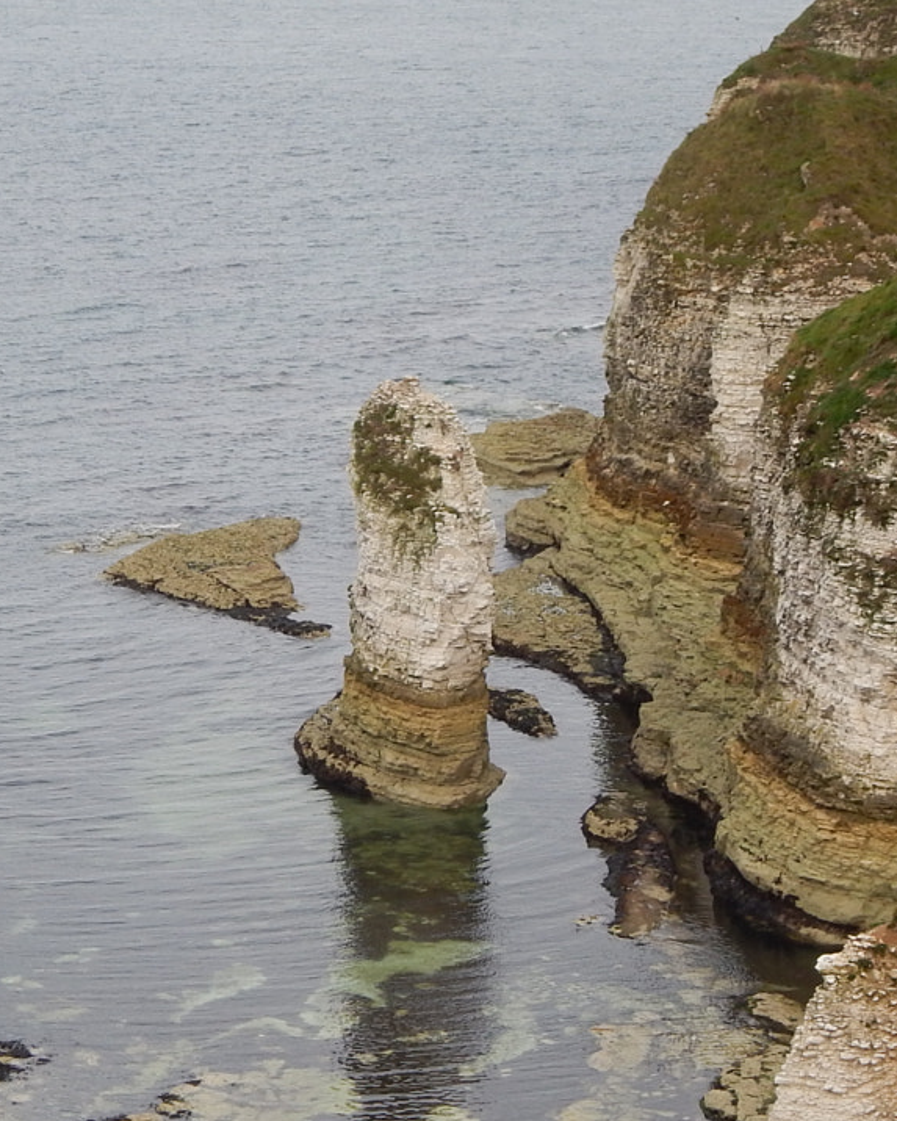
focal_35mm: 120
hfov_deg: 12.9
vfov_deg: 16.0
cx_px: 445
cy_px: 689
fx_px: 3981
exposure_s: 1/320
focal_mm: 9.7
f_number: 3.8
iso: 125
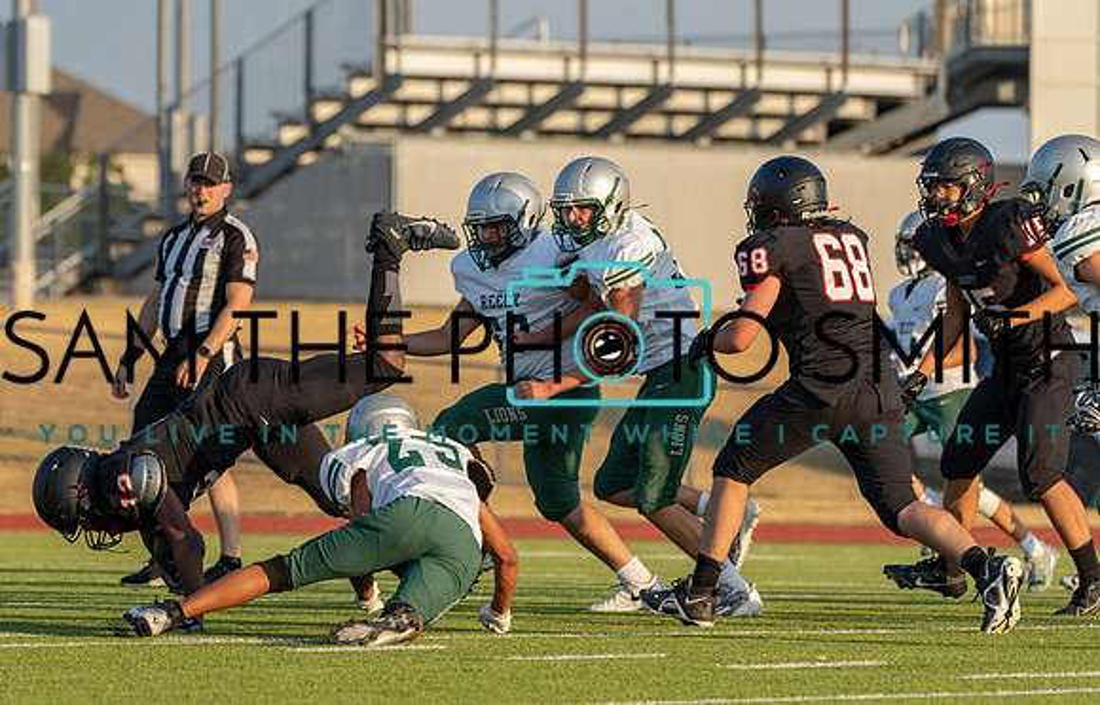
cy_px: 275
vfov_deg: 4.2
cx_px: 365
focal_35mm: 318
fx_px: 9595
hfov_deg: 6.6
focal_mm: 235
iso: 400
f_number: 5.6
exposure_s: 1/1250
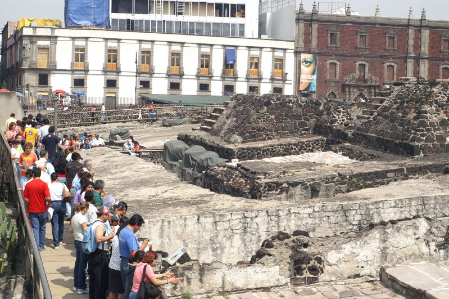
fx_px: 934
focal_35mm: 75
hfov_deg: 27.0
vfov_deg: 18.1
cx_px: 224
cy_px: 150
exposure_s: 1/300
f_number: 8
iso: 100
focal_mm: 50
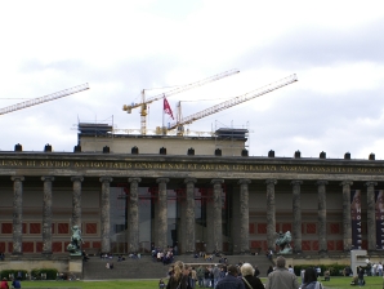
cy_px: 203
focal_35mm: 58
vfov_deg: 25.1
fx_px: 644
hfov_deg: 33.0
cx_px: 253
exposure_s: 1/100
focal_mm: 20
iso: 100
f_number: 9
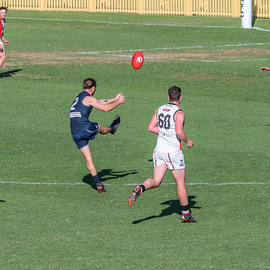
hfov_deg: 3.5
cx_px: 109
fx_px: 4386
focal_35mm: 497
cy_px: 144
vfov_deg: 3.5
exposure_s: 1/1600
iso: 800
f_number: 10
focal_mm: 240
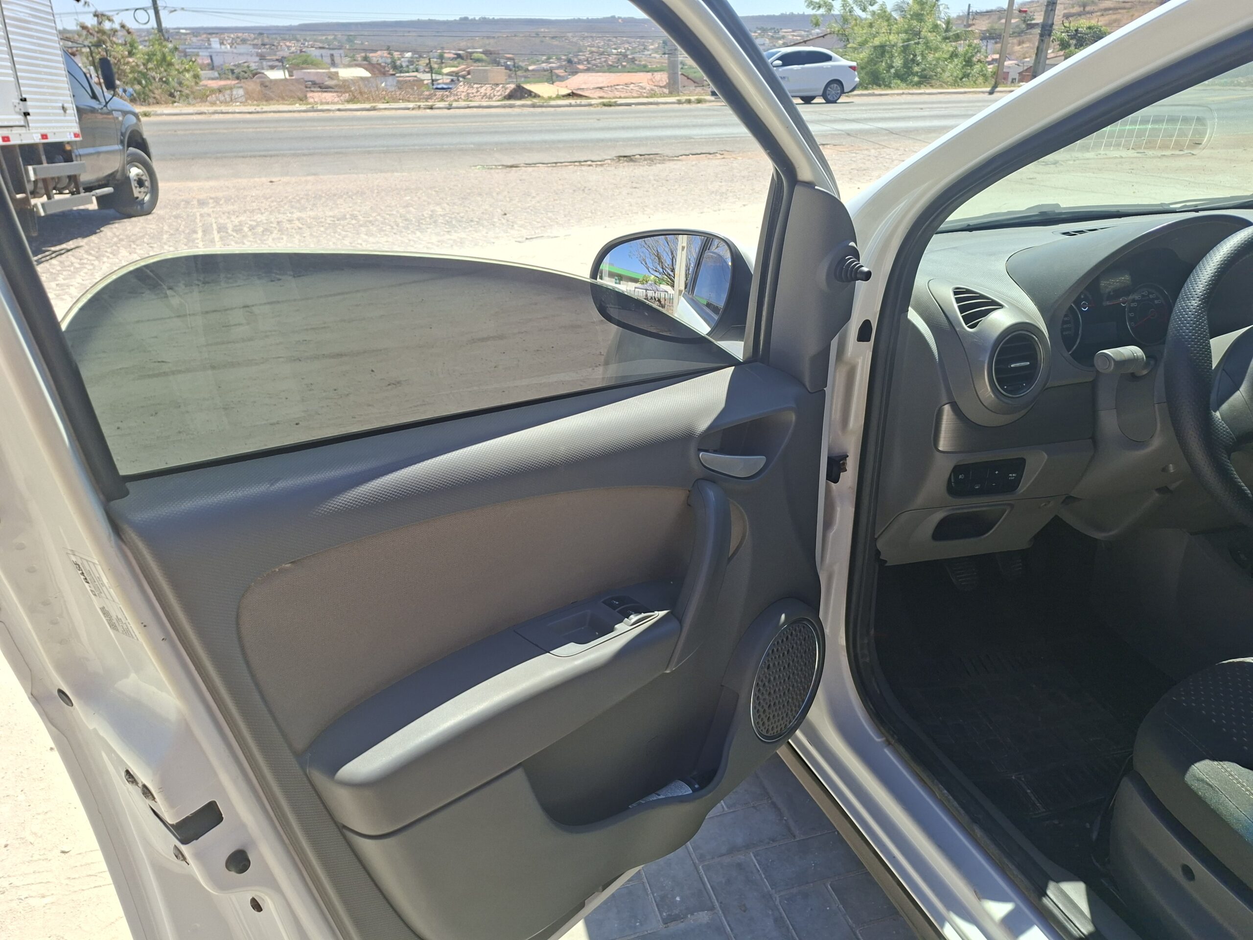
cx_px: 626
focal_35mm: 23
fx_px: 833
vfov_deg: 58.9
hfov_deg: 73.9
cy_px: 470
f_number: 1.8
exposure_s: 1/1650
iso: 50
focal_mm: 5.54
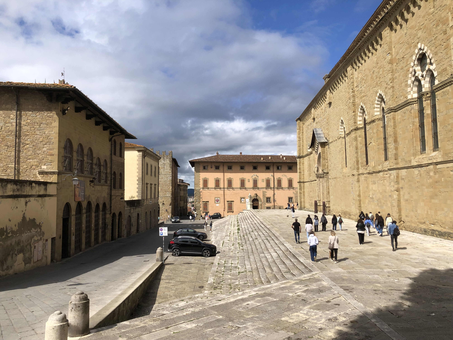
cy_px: 170
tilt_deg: +3.4
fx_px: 366
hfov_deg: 63.4
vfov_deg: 49.7
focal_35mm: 28
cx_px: 226
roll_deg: +0.9
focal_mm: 4
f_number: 1.8
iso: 20
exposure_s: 1/2703
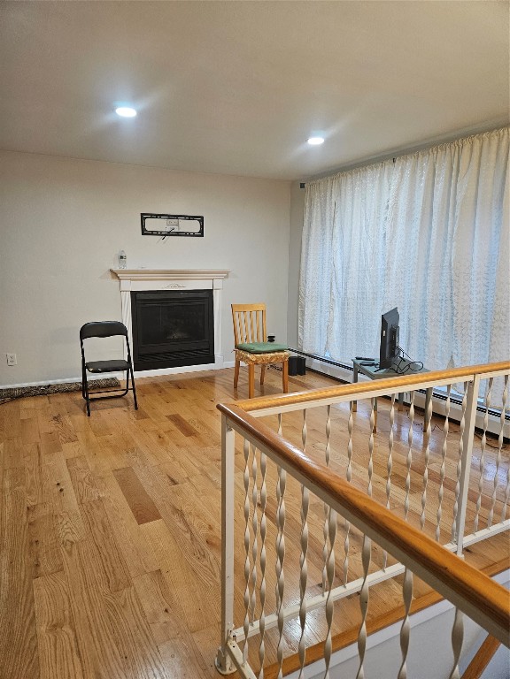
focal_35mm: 23
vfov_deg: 73.9
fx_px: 452
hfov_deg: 58.9
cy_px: 340
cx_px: 255
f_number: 1.8
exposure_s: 1/120
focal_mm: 5.4
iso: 400
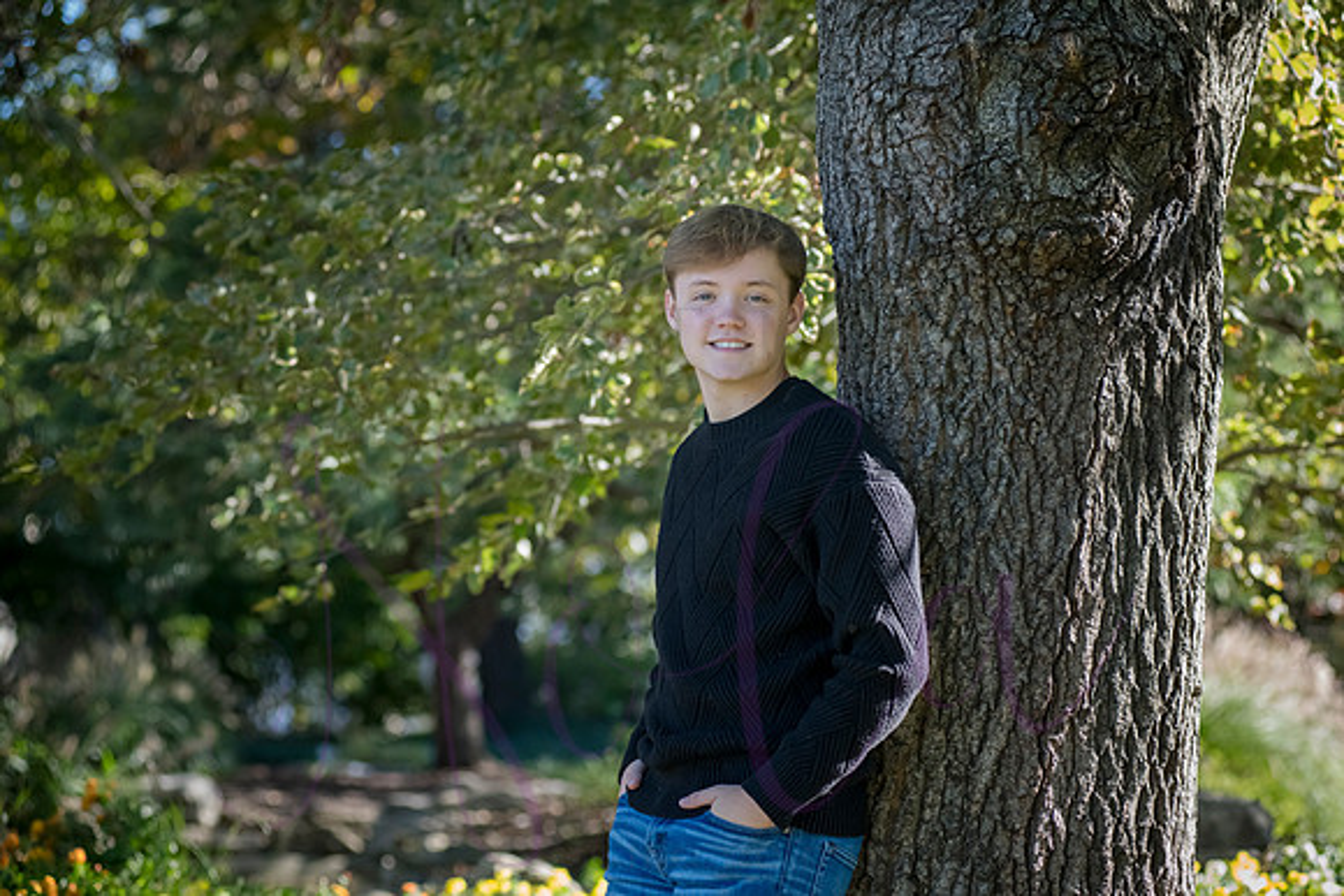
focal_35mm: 100
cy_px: 448
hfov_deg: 20.4
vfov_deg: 13.7
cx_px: 672
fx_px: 3734
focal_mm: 100
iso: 800
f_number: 4.5
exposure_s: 1/800
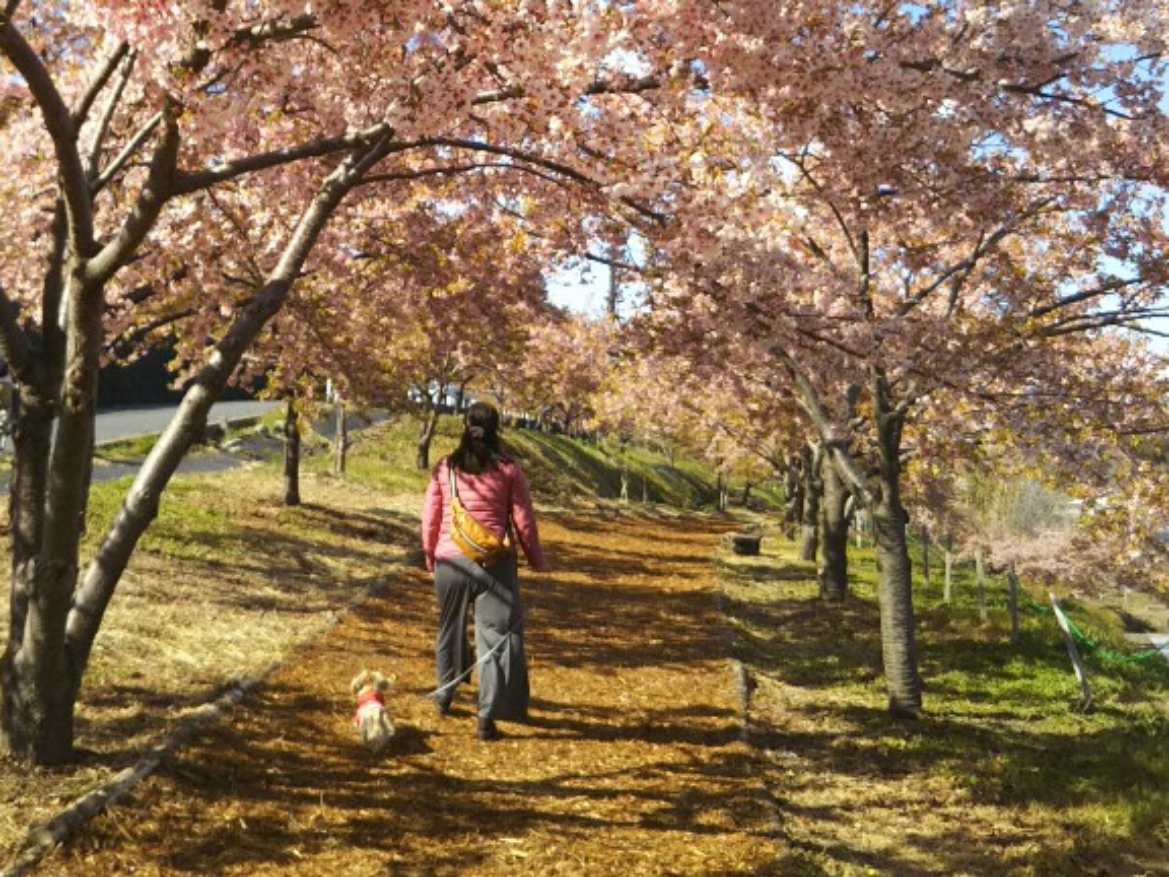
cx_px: 481
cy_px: 100
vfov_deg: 27.6
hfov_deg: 37.4
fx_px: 1722
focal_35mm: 51
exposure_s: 1/562
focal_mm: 4
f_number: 2.2
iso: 25
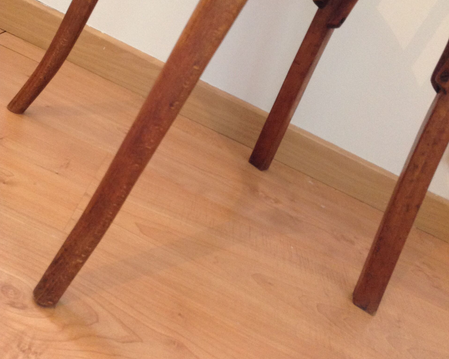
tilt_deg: -13.5
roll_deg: -25.9
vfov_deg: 31.7
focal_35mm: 46
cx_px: 223
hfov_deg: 40.3
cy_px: 63
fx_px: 611
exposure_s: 1/15
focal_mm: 4.28
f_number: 2.4
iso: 200
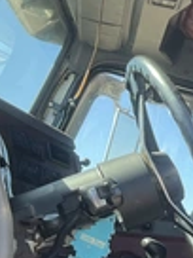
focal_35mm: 85
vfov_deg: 22.7
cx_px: 348
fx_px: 632
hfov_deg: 15.1
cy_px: 203
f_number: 1.8
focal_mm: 3
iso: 20
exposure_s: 1/185
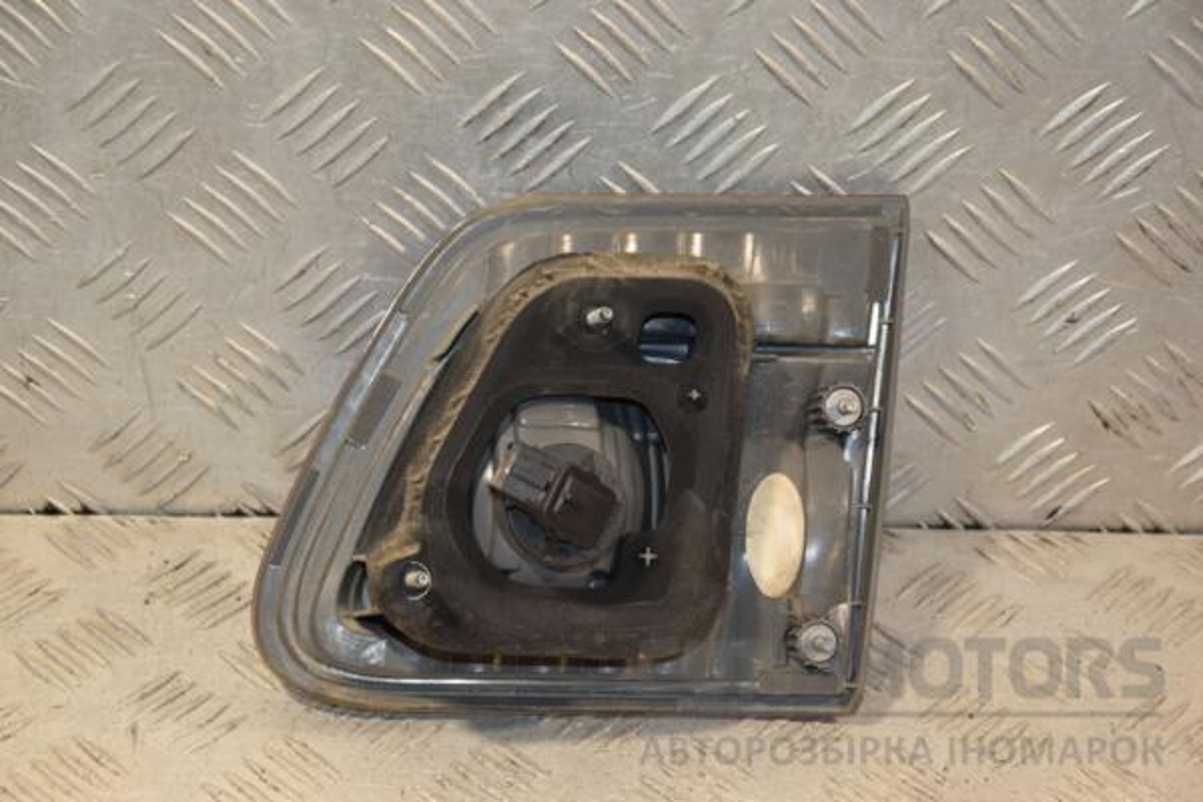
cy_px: 401
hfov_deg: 23.4
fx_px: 2907
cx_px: 602
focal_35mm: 87
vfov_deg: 15.7
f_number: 5
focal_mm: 58
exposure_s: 1/160
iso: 800
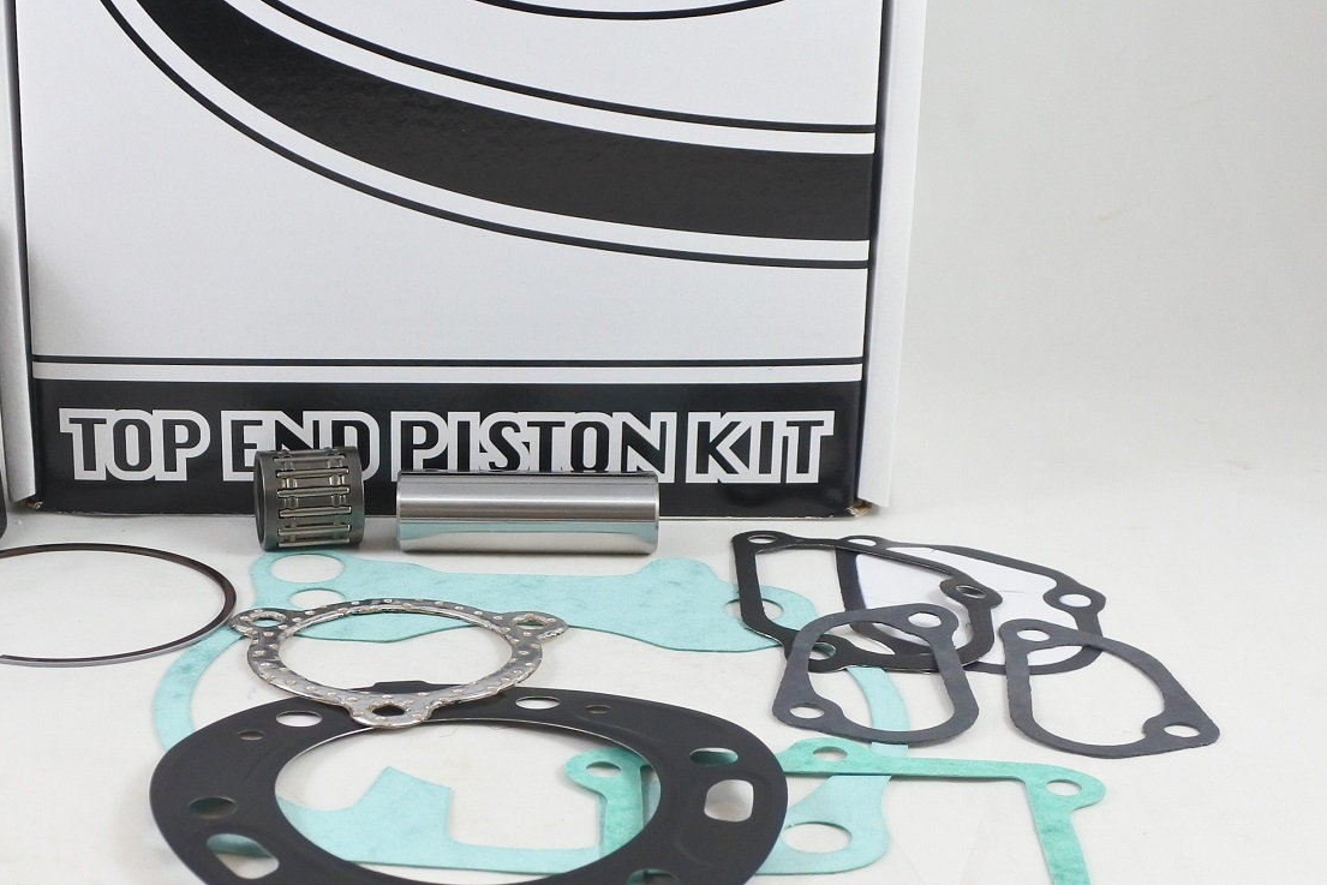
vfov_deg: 27.0
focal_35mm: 50
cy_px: 389
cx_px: 446
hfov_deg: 39.1
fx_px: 1843
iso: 500
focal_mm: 12.3
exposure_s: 1/125
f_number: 3.8
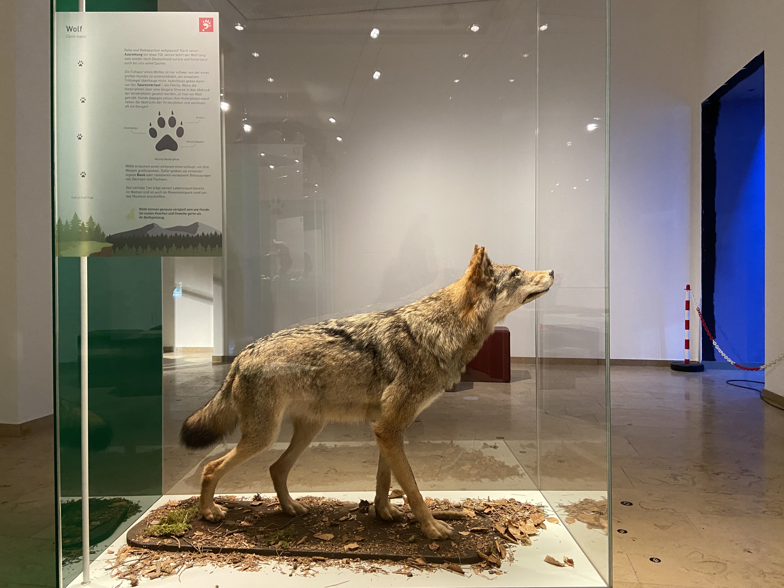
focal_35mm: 26
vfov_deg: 53.1
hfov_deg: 67.3
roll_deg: +0.5
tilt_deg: -0.7
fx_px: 589
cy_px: 294
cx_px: 392
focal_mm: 4.25
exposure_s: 1/50
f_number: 1.8
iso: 400
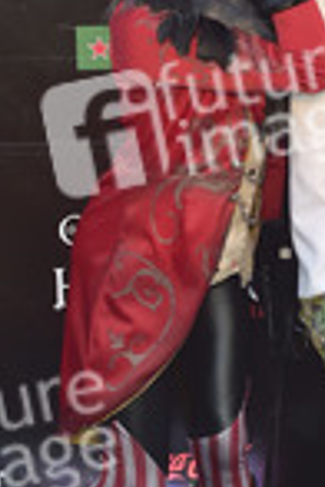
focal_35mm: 79
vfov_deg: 25.6
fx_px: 1070
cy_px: 285
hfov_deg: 17.0
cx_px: 310
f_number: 4.5
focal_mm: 29
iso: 250
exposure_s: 1/320
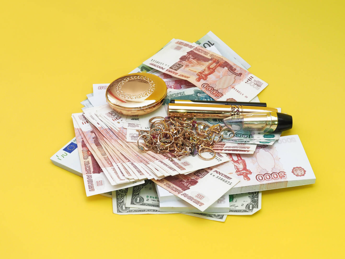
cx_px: 172
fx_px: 1196
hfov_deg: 16.4
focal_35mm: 120
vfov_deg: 12.3
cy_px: 130
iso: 1250
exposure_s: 1/125
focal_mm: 60
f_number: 9
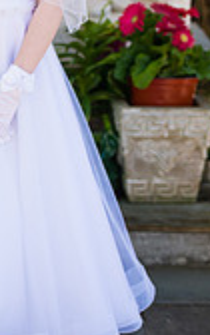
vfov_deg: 9.3
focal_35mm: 224
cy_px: 12
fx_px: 2051
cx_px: -41
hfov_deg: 5.8
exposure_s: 1/640
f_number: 3.2
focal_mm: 82
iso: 200
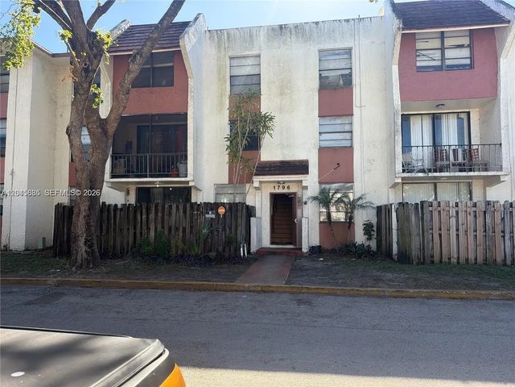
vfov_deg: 56.8
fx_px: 357
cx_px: 258
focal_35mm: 24
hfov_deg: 71.6
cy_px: 194
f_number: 1.78
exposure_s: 1/1361
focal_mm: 6.76
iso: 100
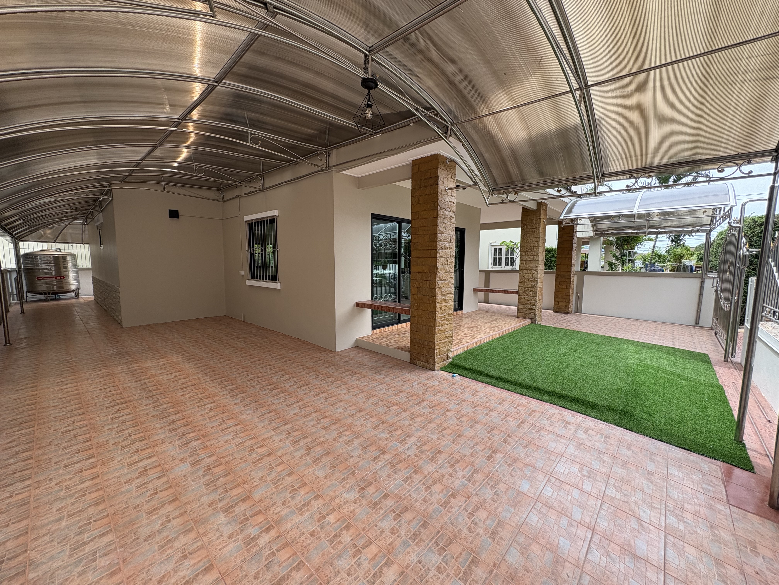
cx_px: 390
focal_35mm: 14
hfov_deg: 102.1
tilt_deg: -3.9
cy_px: 292
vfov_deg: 85.7
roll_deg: +0.7
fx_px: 315
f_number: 2.2
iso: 40
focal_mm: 2.22
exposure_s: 1/214
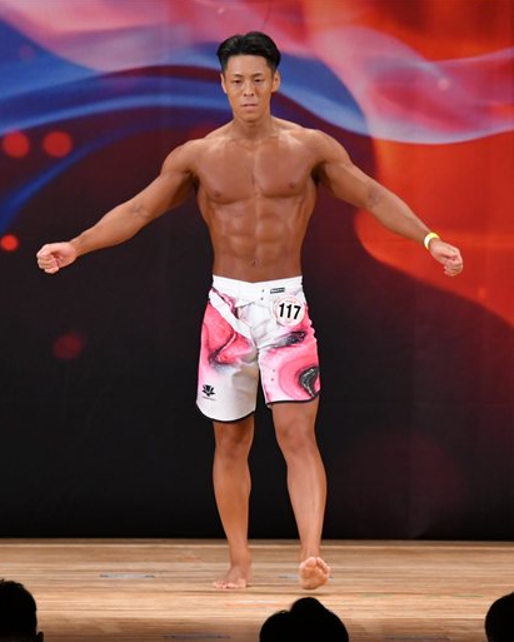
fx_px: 6460
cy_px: 320
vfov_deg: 5.7
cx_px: 298
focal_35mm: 340
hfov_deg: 4.6
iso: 3200
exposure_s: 1/400
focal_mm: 160
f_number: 5.6
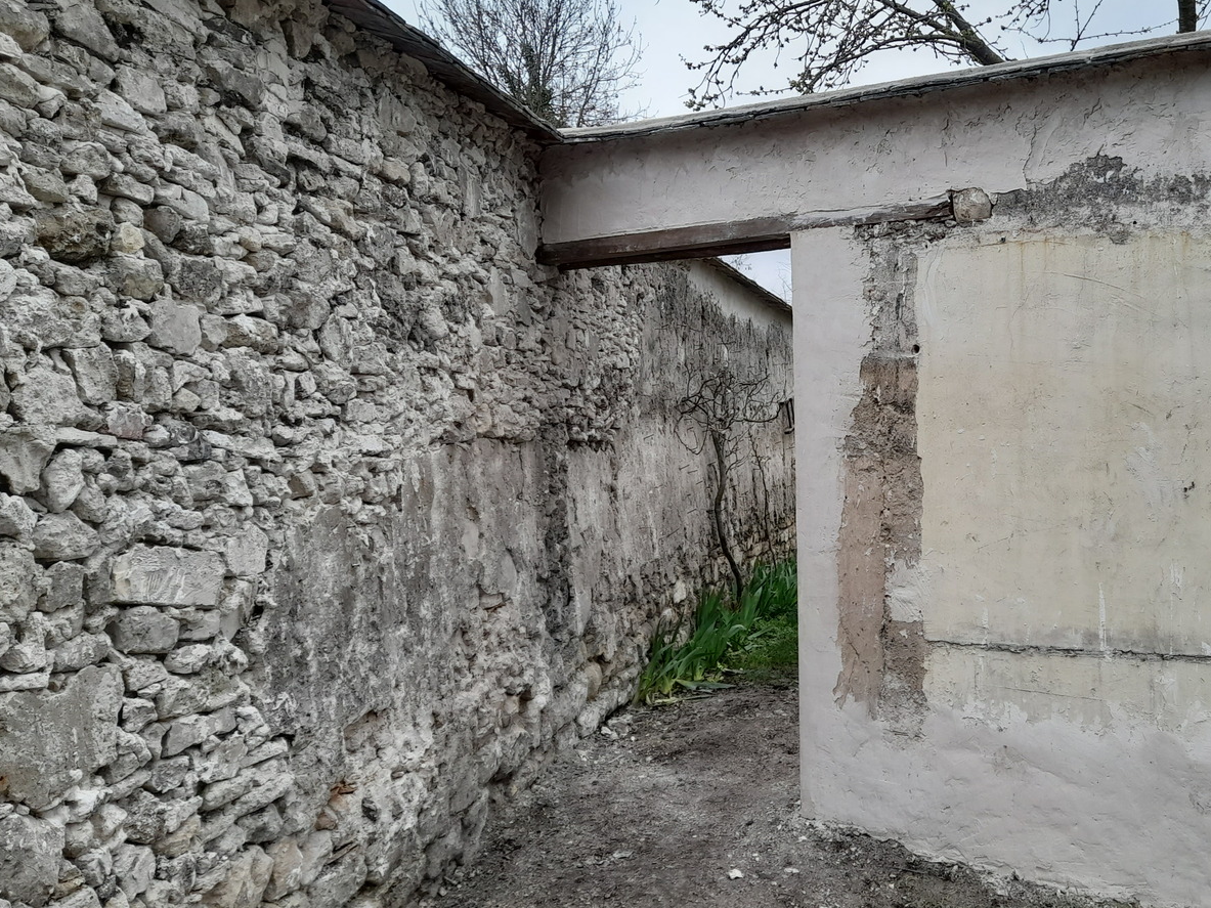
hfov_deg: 51.5
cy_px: 430
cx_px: 821
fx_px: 1224
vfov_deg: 40.7
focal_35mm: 35
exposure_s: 1/100
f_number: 2
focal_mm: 4.6
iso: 25
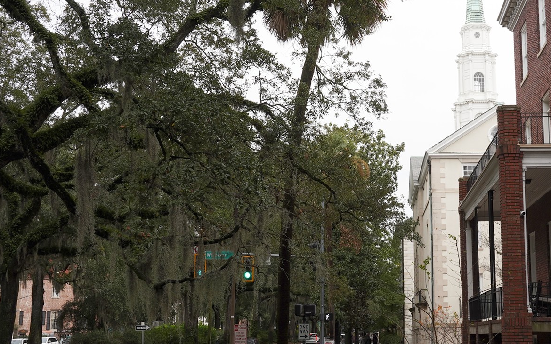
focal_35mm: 54
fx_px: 811
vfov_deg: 24.0
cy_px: 184
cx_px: 361
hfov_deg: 37.2
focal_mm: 31
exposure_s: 1/100
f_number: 16
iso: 400
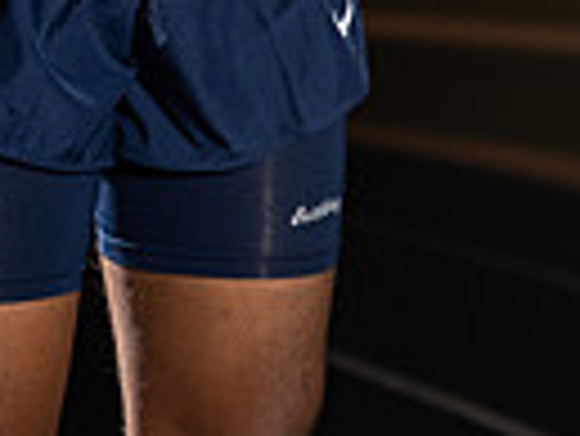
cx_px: 0
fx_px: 3941
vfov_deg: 6.1
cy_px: -548
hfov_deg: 8.4
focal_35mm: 235
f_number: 4
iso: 250
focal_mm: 70
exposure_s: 1/250
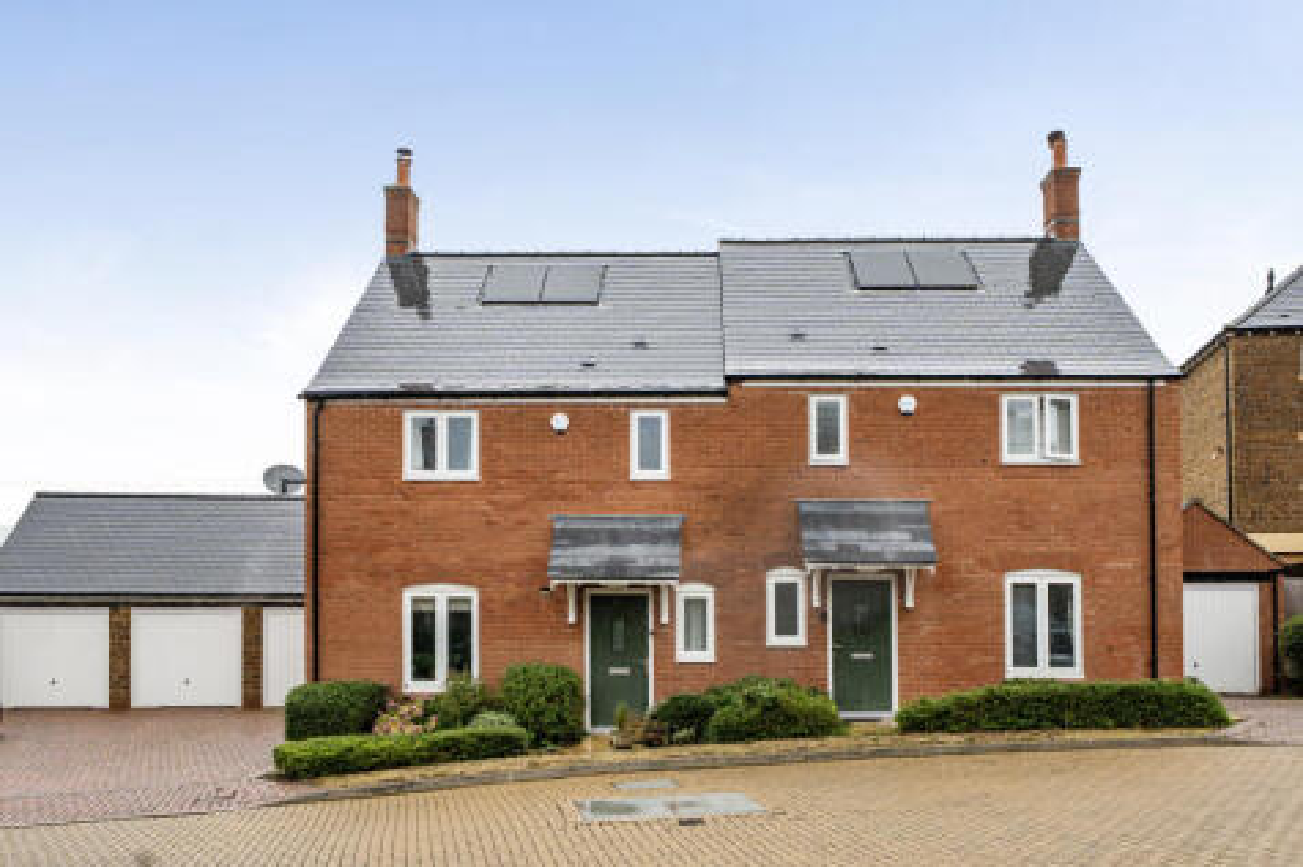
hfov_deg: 61.9
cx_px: 652
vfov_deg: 43.6
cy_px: 434
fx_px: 1085
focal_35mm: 30
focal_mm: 20
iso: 400
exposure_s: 1/400
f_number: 8
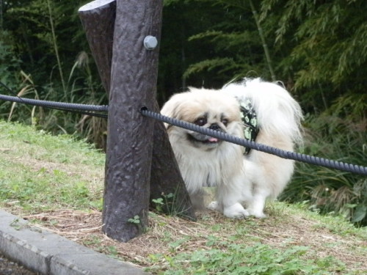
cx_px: 184
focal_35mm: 110
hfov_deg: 17.9
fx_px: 1166
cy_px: 138
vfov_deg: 13.5
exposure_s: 1/640
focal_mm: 19.78
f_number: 4.1
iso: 640
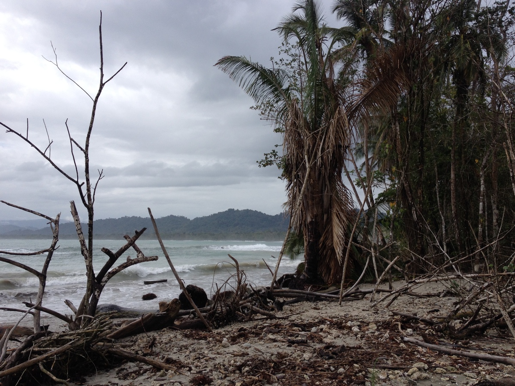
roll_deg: -0.3
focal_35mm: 35
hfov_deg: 52.6
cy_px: 193
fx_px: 521
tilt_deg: +1.6
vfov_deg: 40.7
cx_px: 258
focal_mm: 4.28
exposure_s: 1/1534
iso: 50
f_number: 2.4
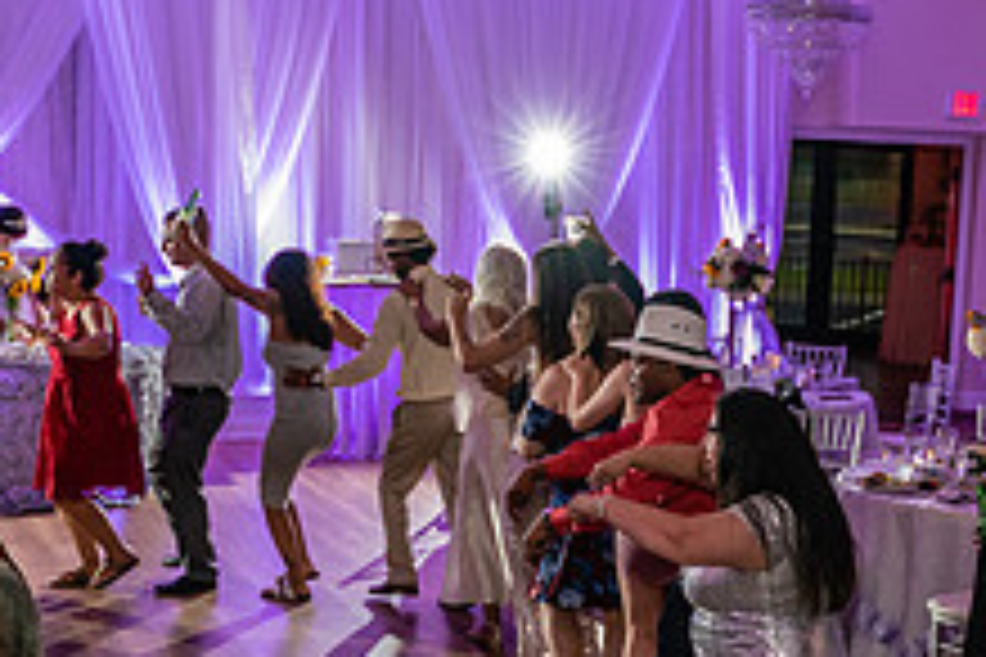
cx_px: 752
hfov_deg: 26.9
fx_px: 2027
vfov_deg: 18.3
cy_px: 529
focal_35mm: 74
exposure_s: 1/125
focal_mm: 28
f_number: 2.8
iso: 2000
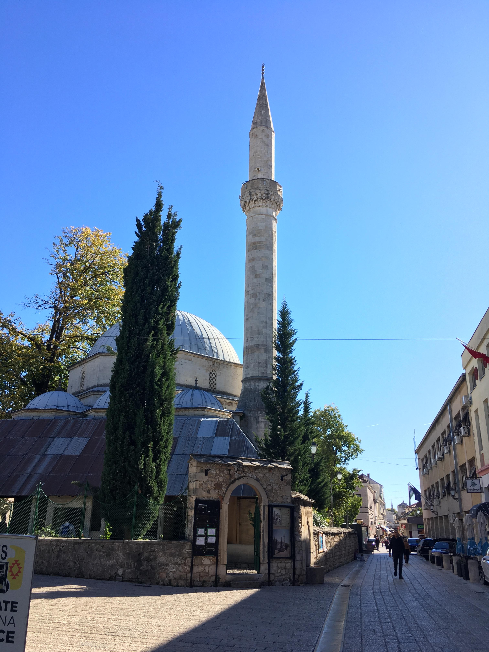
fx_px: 546
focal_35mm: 29
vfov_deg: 61.7
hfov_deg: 48.2
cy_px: 326
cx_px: 244
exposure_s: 1/615
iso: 25
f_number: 2.2
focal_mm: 4.15
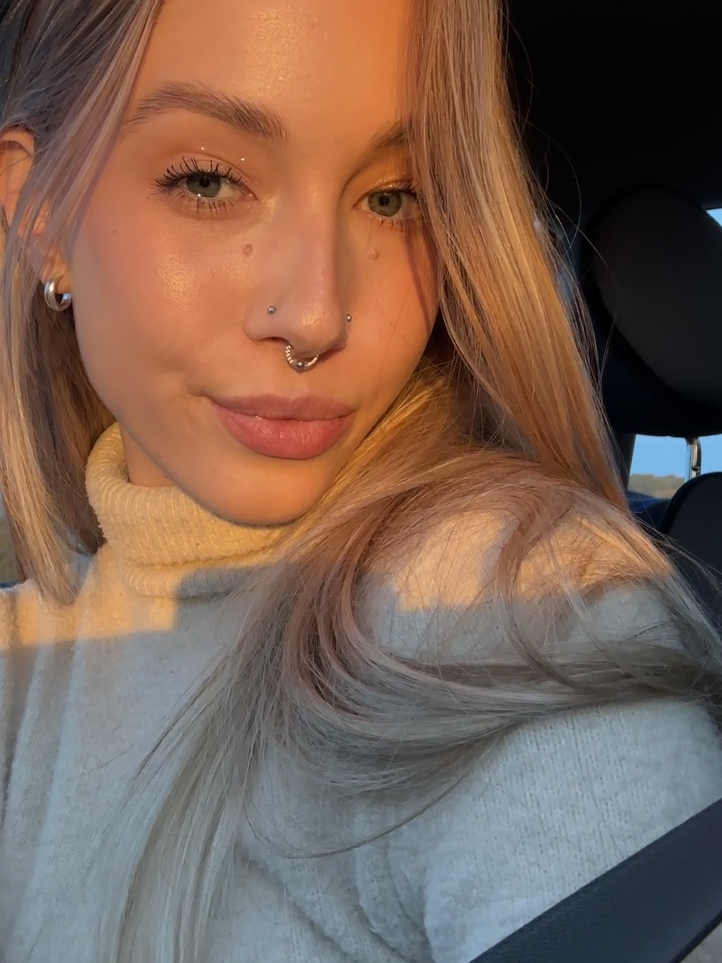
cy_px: 377
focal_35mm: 39
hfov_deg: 36.6
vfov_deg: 47.5
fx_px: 1084
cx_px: 262
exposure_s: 1/120
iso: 80
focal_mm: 2.69
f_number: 1.9
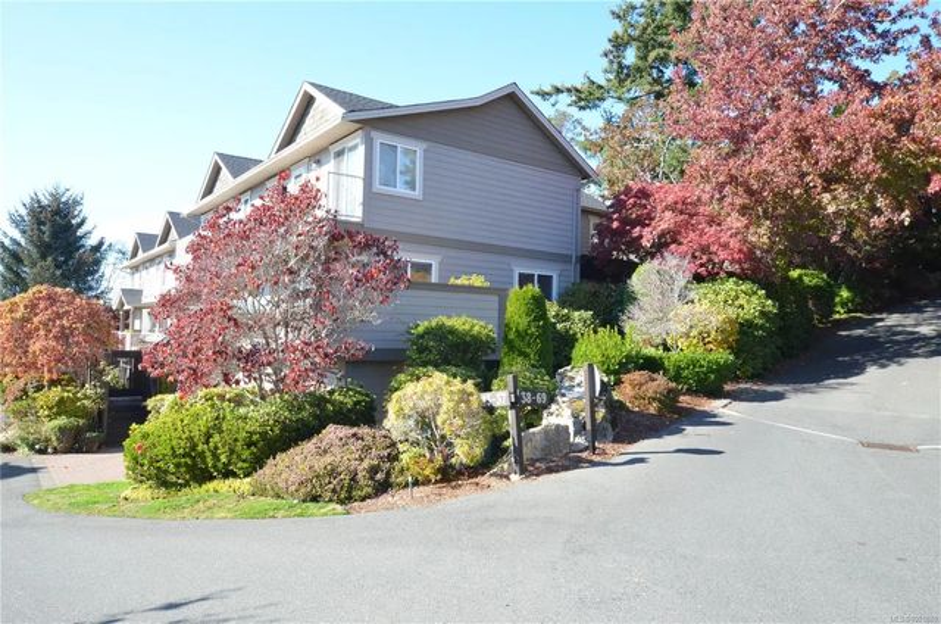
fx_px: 665
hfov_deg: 70.5
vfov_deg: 50.2
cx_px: 470
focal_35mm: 26
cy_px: 312
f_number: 11
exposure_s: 1/500
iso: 2000
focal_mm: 17
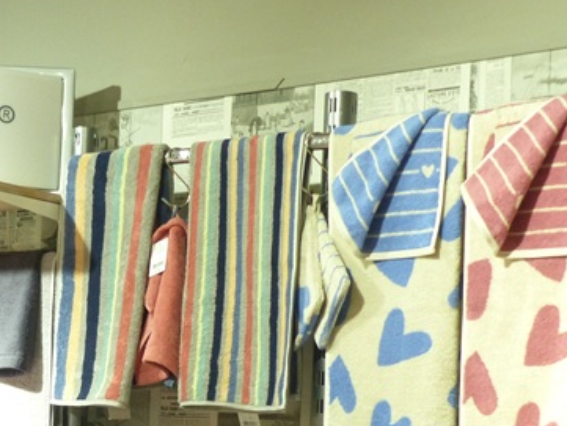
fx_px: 1344
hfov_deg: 23.4
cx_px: 91
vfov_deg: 17.6
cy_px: 431
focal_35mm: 82
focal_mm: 6.6
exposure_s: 1/40
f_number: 2.8
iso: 400
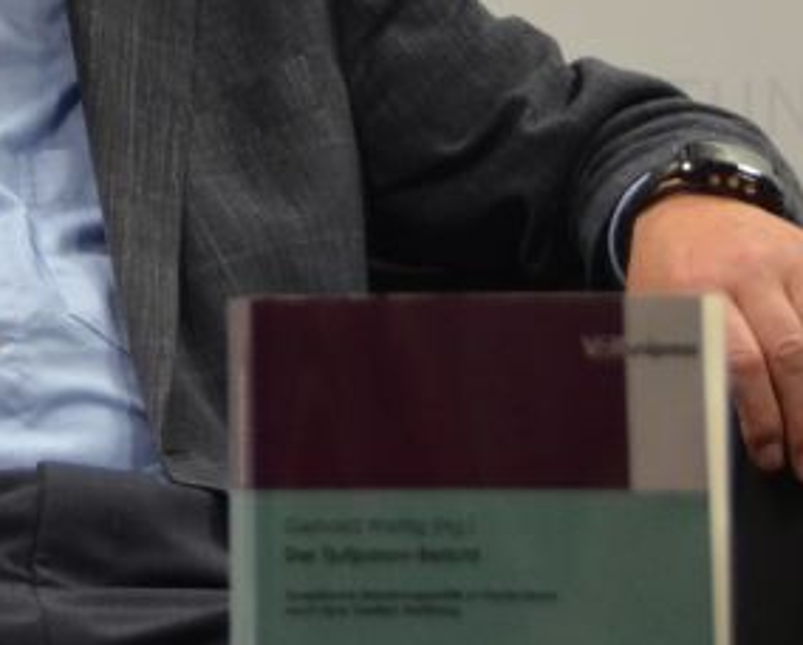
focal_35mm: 326
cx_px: -122
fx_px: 7758
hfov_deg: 5.9
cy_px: 30
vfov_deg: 4.8
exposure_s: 1/80
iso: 1250
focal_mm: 55
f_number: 4.8
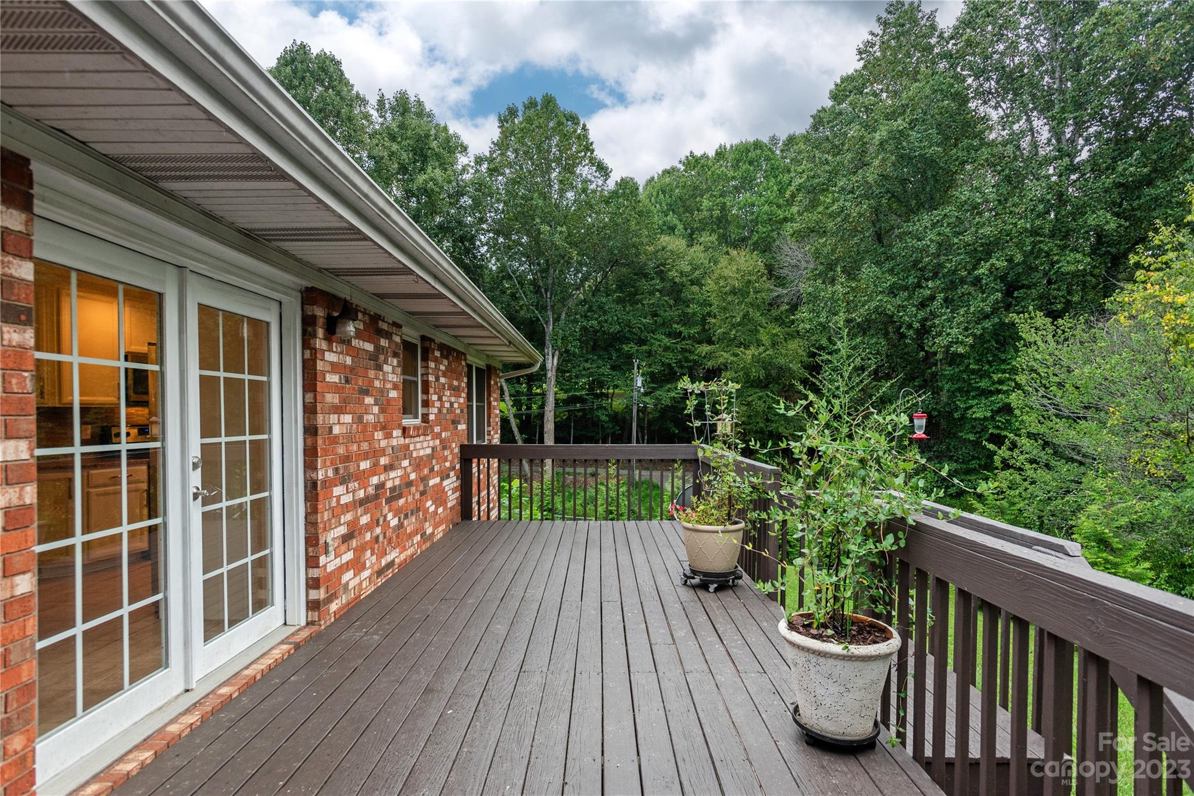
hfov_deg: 93.3
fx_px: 564
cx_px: 597
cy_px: 398
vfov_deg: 70.5
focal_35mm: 17
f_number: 7.1
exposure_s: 1/320
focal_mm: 17
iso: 320
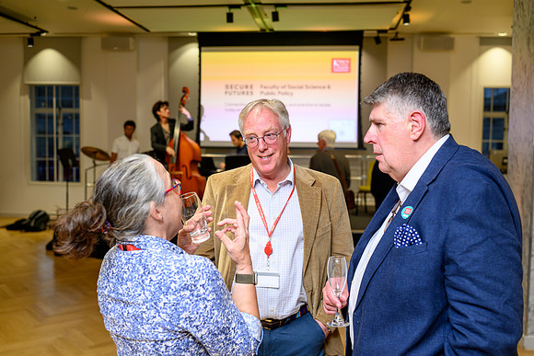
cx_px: 267
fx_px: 528
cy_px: 178
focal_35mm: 36
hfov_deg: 53.6
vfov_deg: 37.3
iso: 640
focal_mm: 35
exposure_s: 1/200
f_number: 2.8
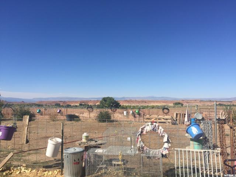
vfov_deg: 48.2
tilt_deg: +4.9
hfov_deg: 61.7
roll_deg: +0.2
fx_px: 198
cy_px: 88
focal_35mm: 29
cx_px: 118
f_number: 2.2
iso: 32
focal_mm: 4.15
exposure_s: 1/2825
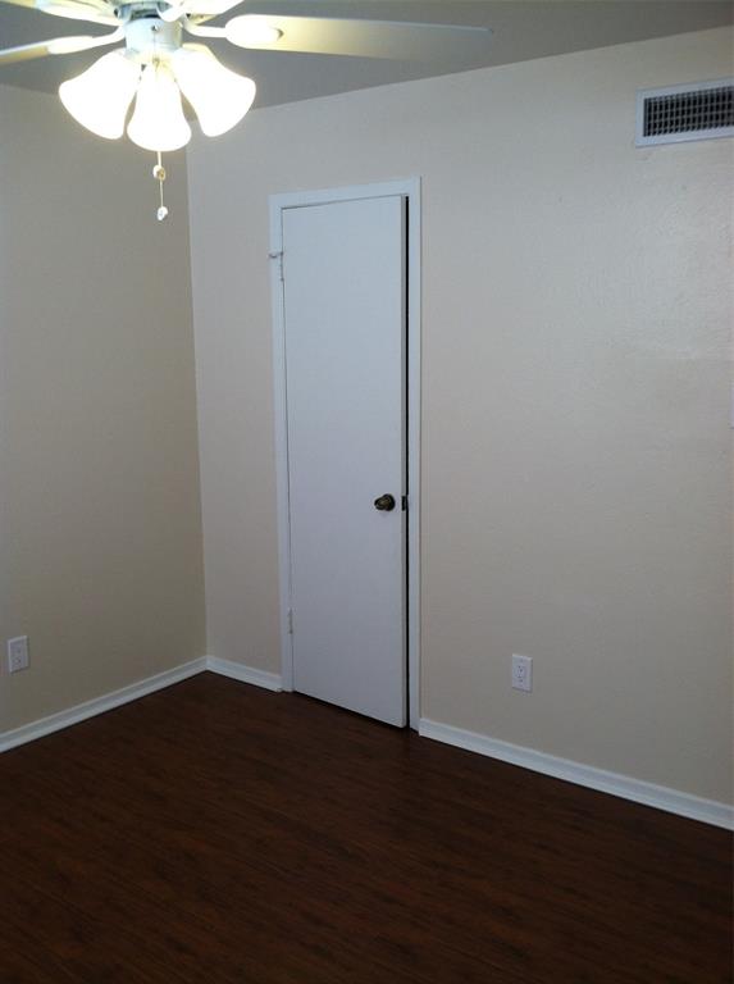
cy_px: 492
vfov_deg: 52.7
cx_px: 367
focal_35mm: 35
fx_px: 993
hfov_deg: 40.6
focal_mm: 3.85
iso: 80
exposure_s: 1/20
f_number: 2.8
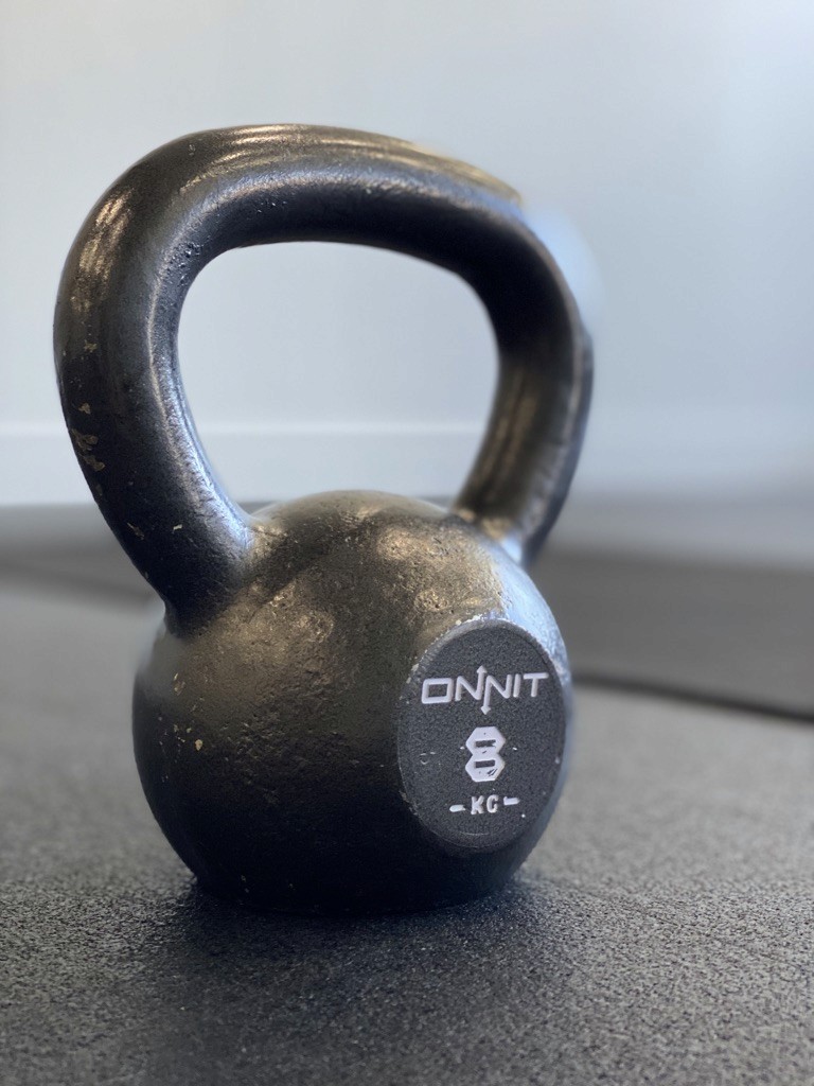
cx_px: 407
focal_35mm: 52
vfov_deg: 36.8
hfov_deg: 28.0
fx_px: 1630
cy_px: 543
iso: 125
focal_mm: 6
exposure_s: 1/40
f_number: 2
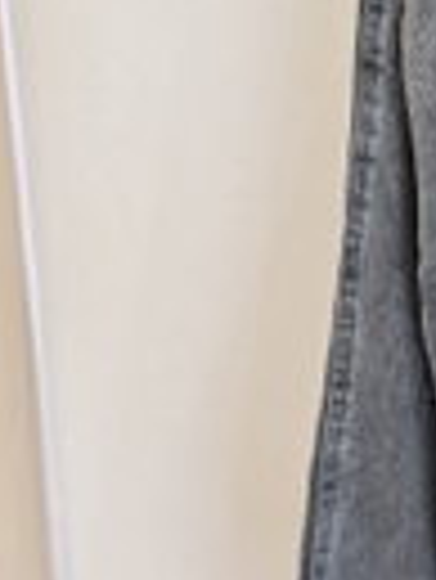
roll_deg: +0.4
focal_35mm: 99
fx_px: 1660
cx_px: 724
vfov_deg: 19.7
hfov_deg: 13.7
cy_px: 169
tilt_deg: -8.6
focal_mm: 6.76
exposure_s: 1/121
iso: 160
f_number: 1.78
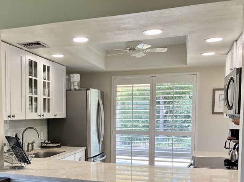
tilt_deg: -4.0
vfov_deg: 33.8
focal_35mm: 42
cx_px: 64
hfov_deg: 43.5
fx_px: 296
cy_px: 129
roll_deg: -0.1
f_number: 1.6
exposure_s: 1/120
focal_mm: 5.1
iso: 80
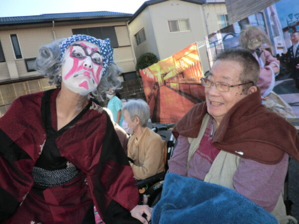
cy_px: 112
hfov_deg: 67.3
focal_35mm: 26
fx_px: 225
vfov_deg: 53.1
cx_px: 150
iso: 50
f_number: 2.8
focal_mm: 4.7
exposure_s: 1/200
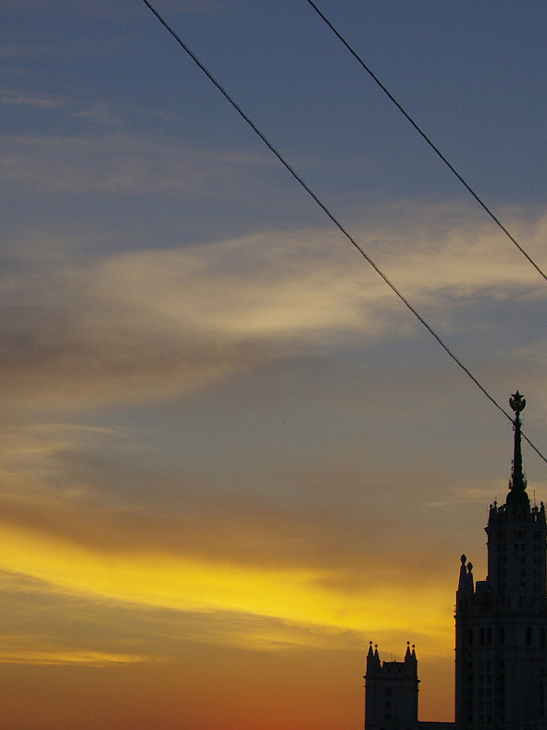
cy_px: 466
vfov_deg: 24.9
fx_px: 1643
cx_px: 135
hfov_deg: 18.8
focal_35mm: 78
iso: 200
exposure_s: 1/800
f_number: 5.6
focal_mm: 26.88
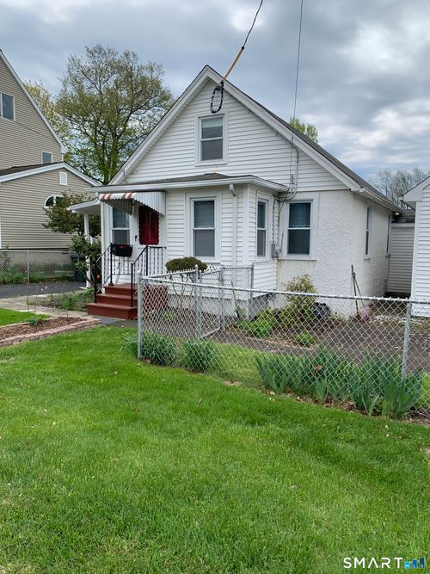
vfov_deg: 67.3
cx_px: 215
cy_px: 287
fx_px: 431
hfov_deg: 53.0
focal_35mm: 26
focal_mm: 4.25
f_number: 1.8
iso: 25
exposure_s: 1/1779
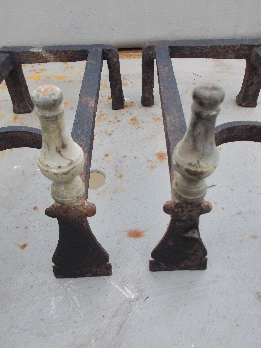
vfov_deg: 60.0
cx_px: 130
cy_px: 174
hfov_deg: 46.8
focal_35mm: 30
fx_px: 302
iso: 80
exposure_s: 1/40
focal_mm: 5.3
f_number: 3.4
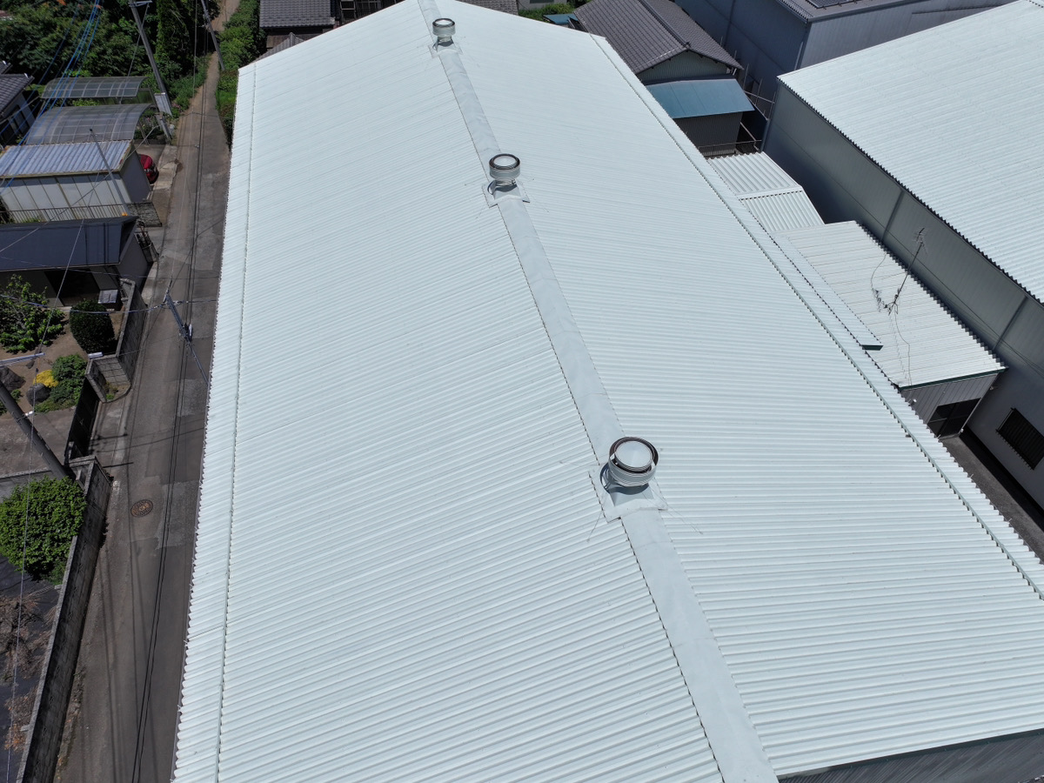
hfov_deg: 71.6
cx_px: 522
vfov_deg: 56.8
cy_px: 392
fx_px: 724
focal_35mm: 24
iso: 100
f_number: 2.8
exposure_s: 1/6400
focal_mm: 12.29
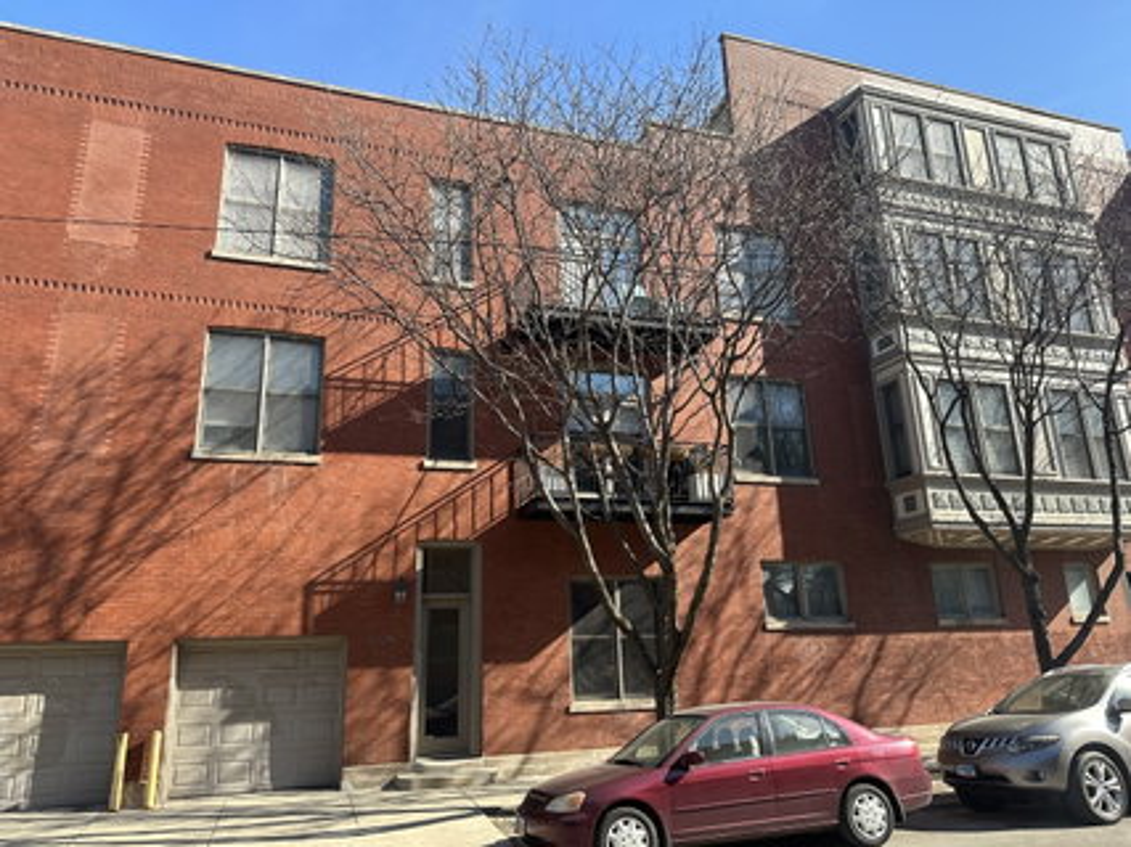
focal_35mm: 24
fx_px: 784
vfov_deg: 56.8
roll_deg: +1.1
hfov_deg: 71.6
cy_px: 424
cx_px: 566
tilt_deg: +14.7
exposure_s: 1/1613
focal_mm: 6.86
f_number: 1.78
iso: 80
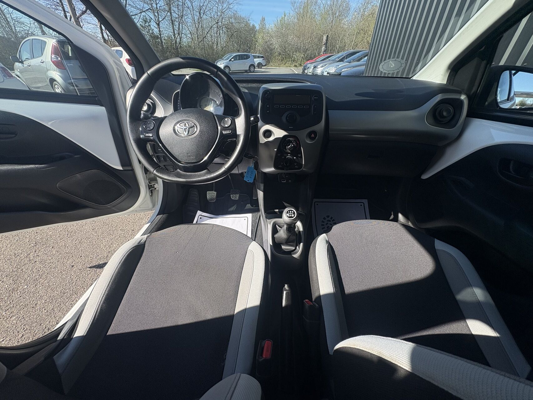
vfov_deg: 85.7
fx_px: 216
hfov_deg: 102.1
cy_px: 200
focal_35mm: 14
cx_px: 266
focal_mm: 2.22
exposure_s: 1/1178
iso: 64
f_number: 2.2
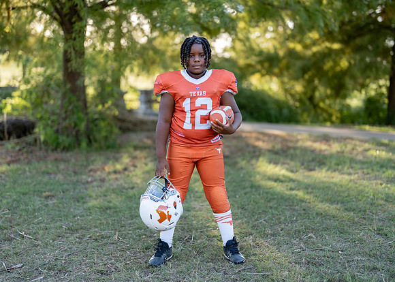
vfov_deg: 24.7
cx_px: 201
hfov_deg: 34.1
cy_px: 140
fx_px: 643
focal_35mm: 57
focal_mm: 50
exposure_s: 1/800
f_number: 1.2
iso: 100
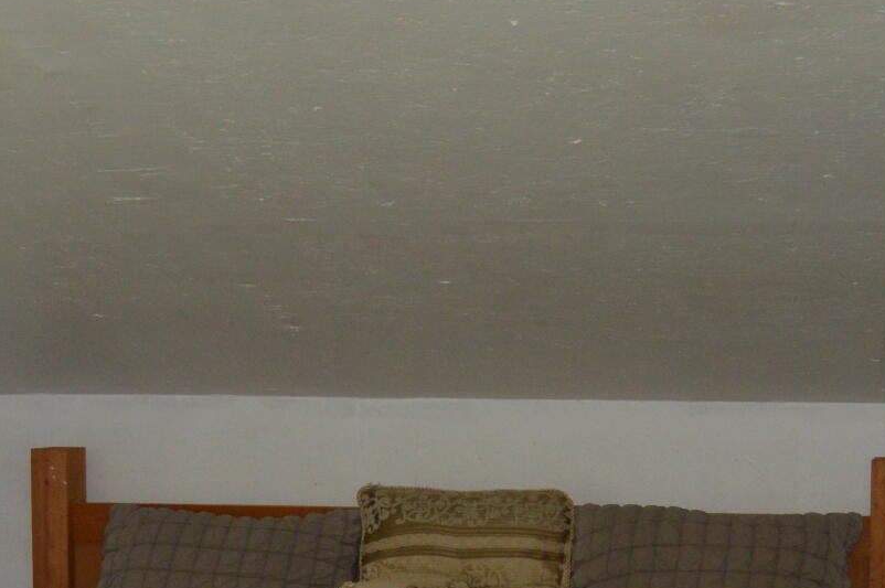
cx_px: 436
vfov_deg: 13.2
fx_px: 2480
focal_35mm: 101
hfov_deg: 20.2
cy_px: 681
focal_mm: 18
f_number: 3.5
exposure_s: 1/60
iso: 560
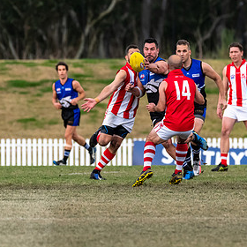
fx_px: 5643
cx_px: 141
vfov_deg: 2.5
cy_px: 140
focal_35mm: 699
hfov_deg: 2.5
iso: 2500
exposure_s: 1/1600
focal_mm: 380
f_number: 6
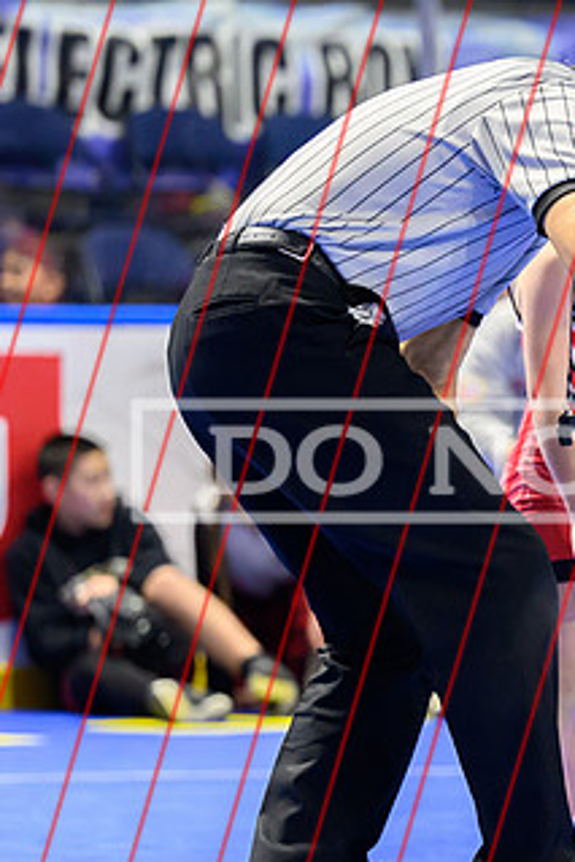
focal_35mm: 261
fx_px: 6246
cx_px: 814
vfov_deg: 7.9
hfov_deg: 5.2
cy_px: 429
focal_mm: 110
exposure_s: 1/800
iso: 5000
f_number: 2.8
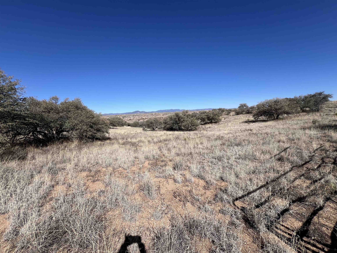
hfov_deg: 106.2
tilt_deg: -5.0
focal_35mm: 13
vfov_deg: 89.9
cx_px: 168
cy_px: 126
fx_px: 127
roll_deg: +3.0
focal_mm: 1.57
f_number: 1.8
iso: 32
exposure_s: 1/2421
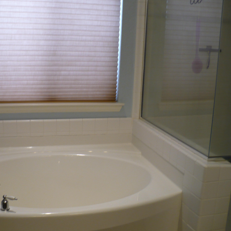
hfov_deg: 38.3
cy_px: 115
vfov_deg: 38.3
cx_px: 102
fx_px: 332
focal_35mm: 44
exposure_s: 1/30
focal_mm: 6.1
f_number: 2.8
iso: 100
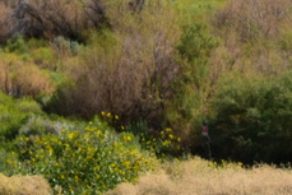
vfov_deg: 2.8
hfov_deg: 4.3
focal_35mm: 482
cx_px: 328
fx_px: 3912
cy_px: -180
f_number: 11
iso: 360
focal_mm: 72
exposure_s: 1/500
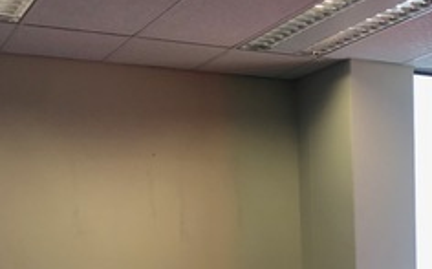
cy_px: 321
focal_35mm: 63
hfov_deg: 32.3
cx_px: 282
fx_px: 741
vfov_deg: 19.4
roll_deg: +2.0
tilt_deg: -4.8
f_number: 1.8
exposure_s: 1/50
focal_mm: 3.99
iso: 25
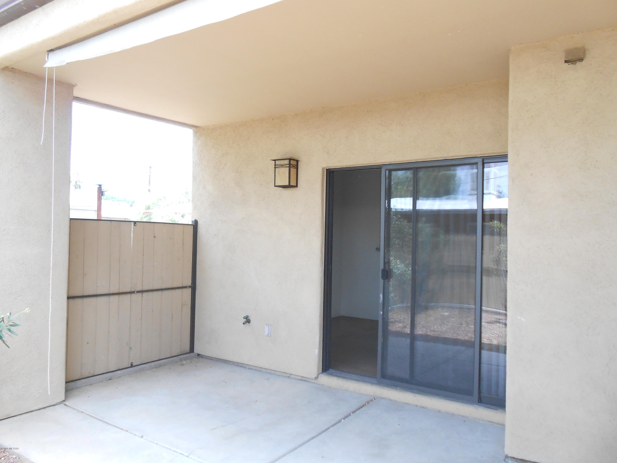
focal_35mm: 26
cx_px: 308
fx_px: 463
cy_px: 232
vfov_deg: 53.1
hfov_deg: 67.3
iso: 250
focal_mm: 4.6
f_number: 3.5
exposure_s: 1/250
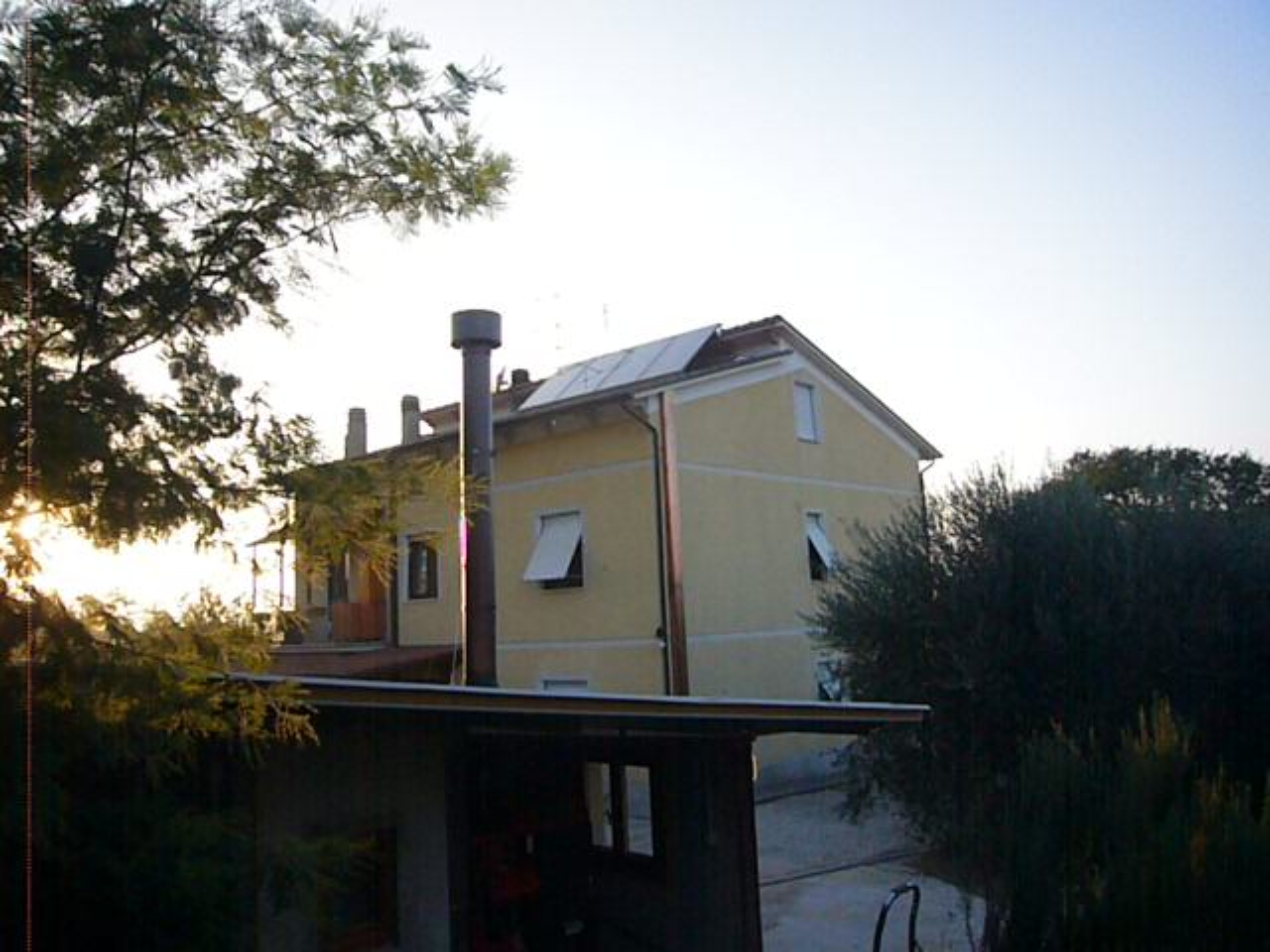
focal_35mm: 28
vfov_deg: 49.7
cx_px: 635
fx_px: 1027
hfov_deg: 63.4
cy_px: 476
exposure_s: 1/200
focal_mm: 4.6
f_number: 5.6
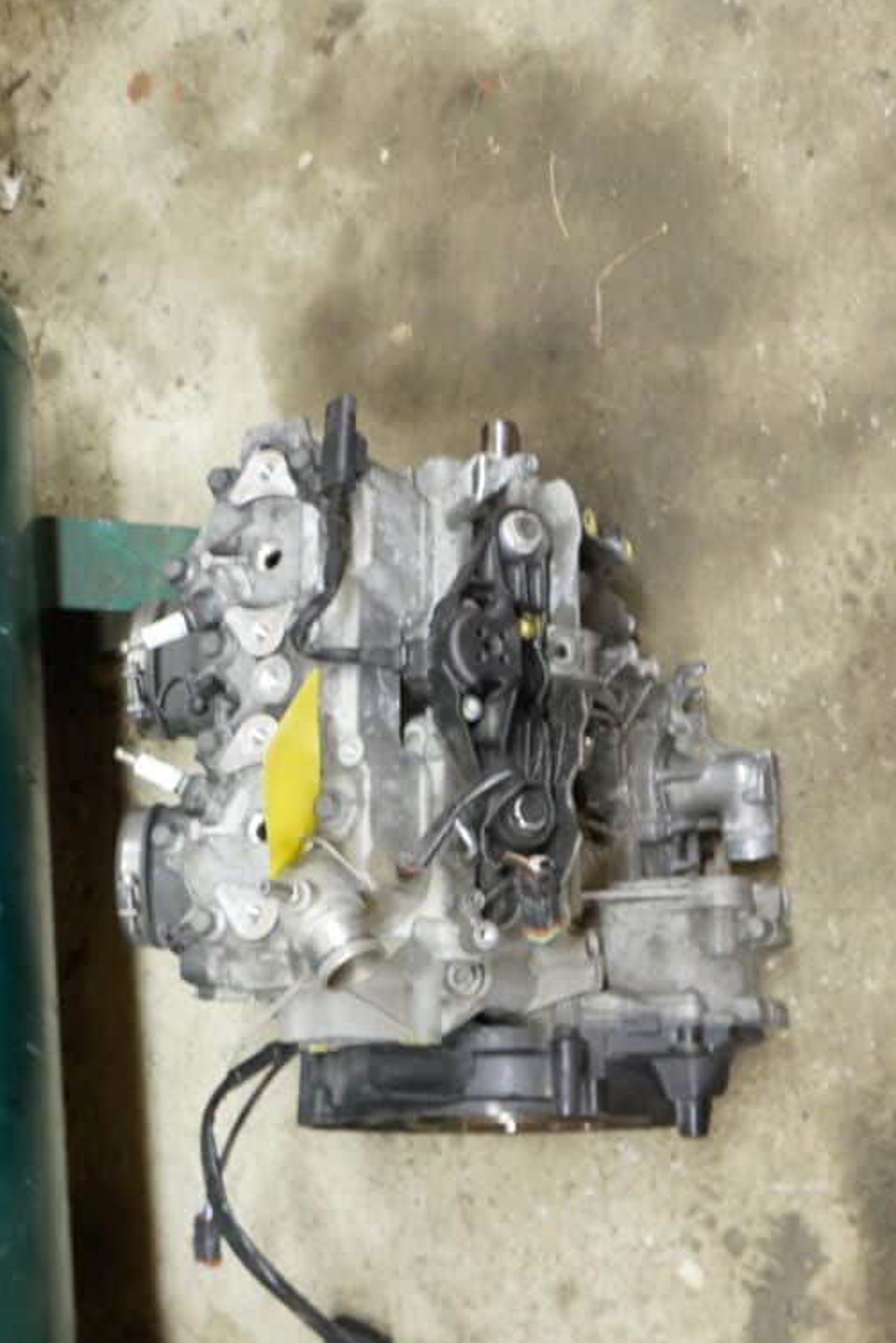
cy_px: 708
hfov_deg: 29.9
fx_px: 1679
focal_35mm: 45
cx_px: 466
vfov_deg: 43.6
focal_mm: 22
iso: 3200
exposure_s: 1/10
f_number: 5
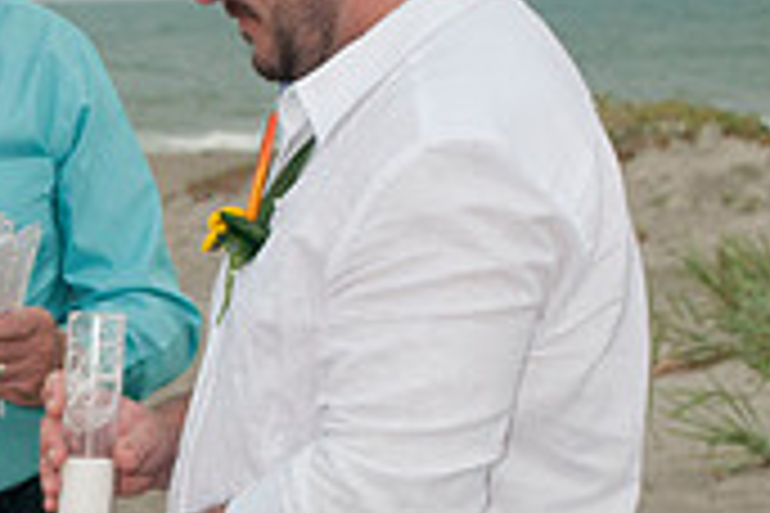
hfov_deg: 10.0
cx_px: -167
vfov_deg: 6.8
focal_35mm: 203
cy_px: 407
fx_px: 4342
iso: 400
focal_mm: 40
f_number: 5.6
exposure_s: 1/100
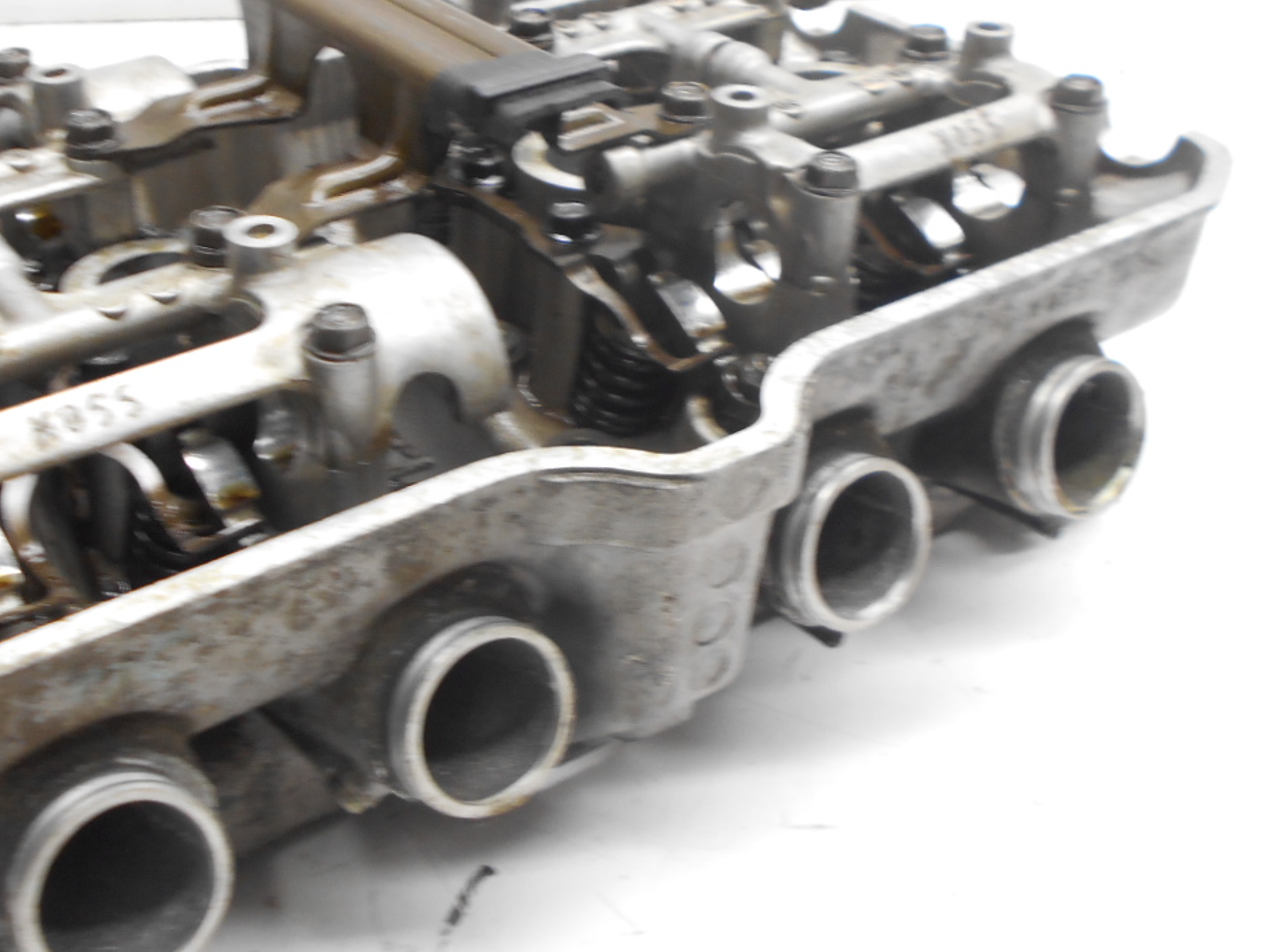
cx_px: 442
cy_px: 485
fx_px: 1613
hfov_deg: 42.5
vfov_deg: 32.9
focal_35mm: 44
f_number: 3.2
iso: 140
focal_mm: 4.6
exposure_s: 1/30
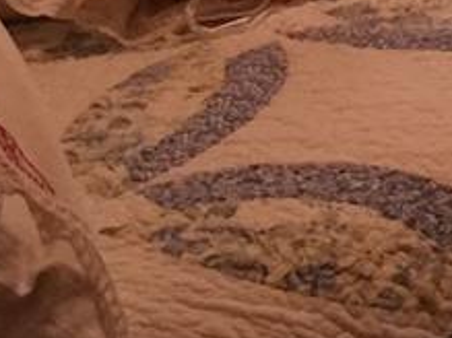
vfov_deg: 7.1
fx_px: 2597
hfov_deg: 9.1
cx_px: 1026
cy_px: -392
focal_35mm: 199
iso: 100
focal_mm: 4.15
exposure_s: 1/15
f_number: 2.2
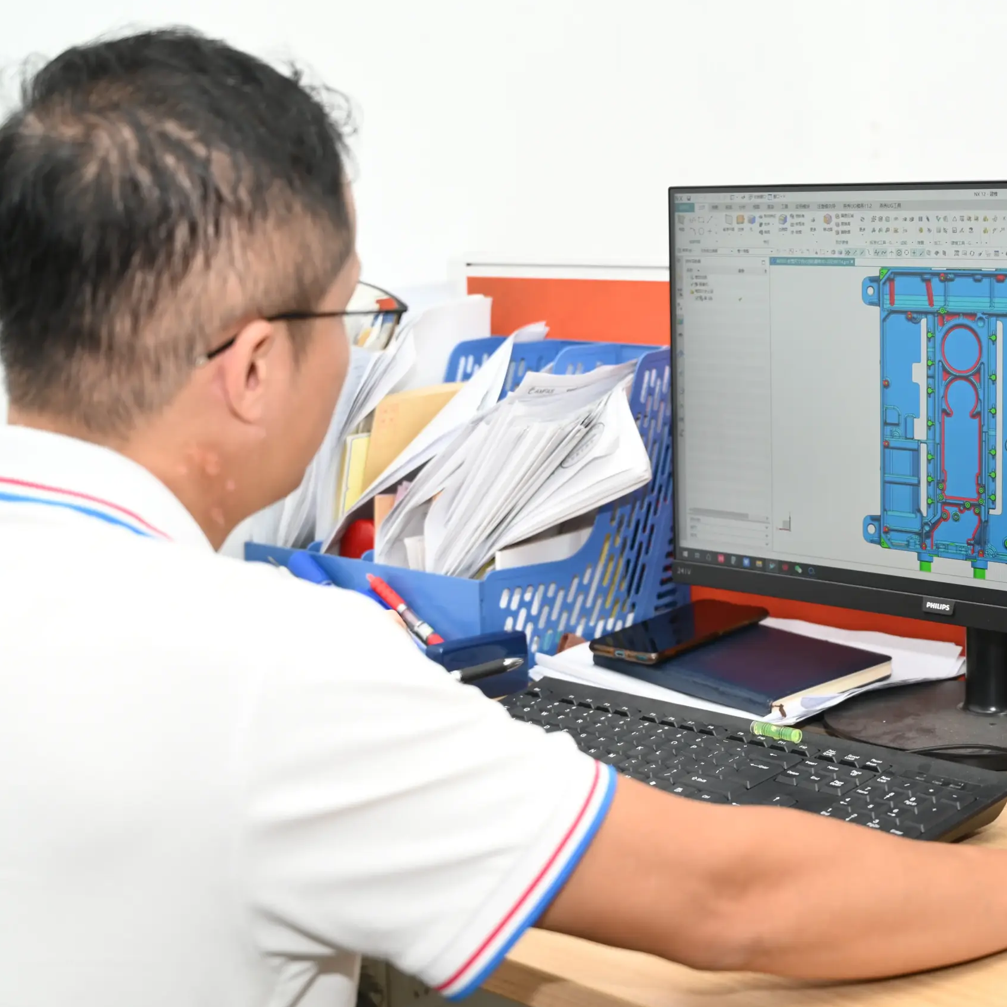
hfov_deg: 27.5
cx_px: 698
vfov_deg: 27.7
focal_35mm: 62
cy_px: 505
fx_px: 2041
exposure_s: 1/125
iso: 400
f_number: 4
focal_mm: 48
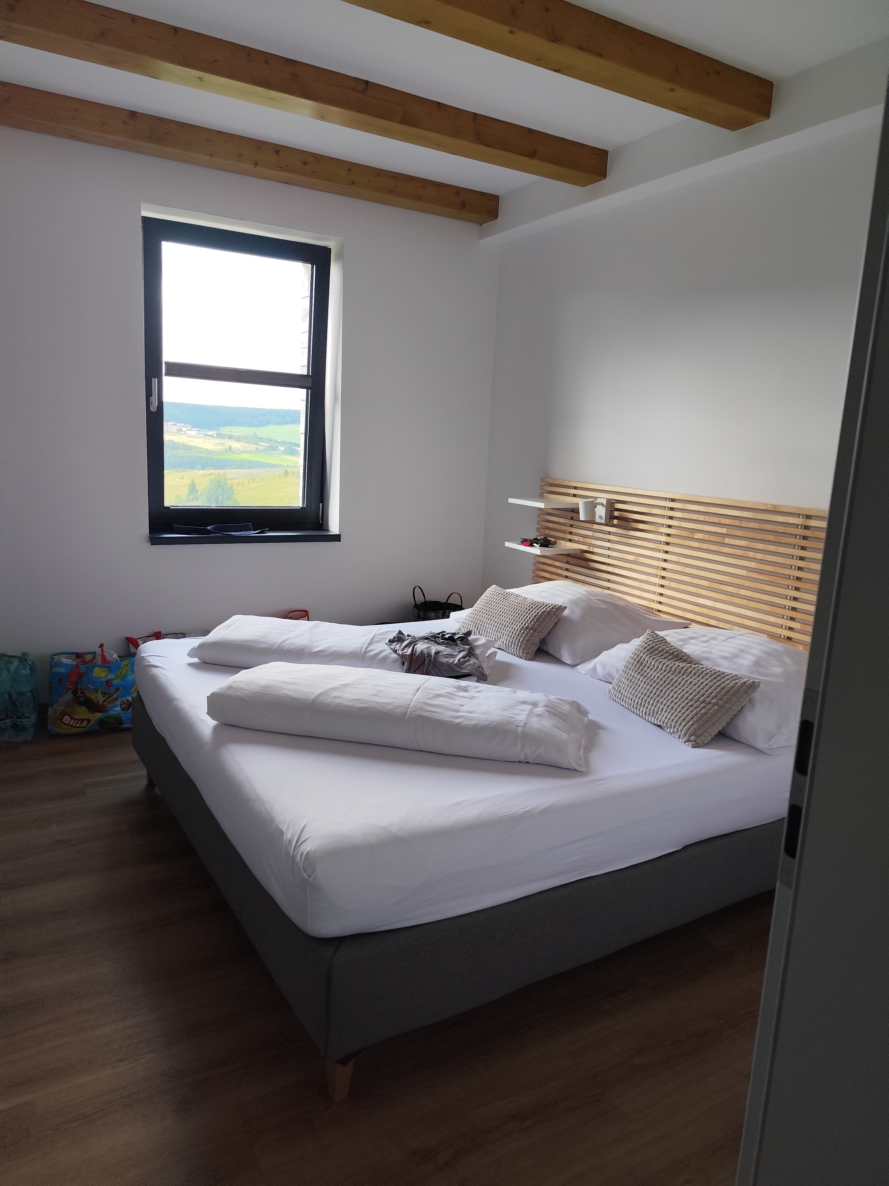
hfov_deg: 58.9
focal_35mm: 23
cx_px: 444
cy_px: 593
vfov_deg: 73.9
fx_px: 788
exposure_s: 1/100
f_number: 1.65
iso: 125
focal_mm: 6.14
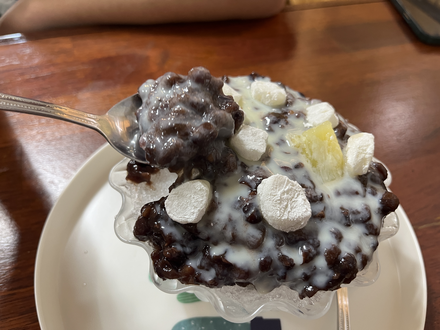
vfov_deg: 53.1
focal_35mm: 26
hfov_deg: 67.3
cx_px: 220
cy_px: 165
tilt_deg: -50.7
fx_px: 330
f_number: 1.6
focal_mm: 5.1
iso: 160
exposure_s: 1/60
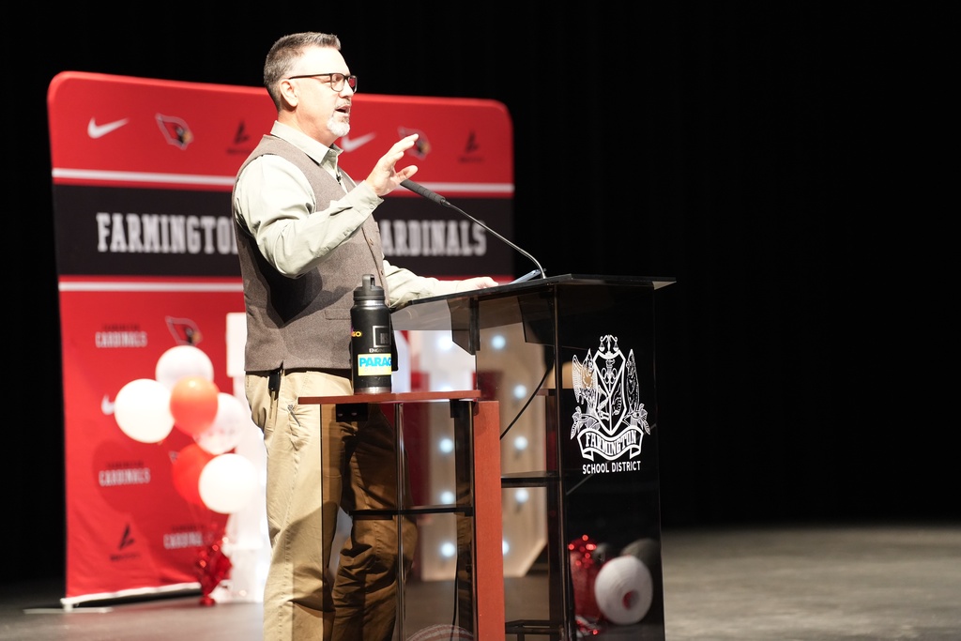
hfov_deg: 13.7
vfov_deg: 9.2
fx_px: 4004
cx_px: 480
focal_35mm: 150
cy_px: 320
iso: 3200
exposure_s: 1/160
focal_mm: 150
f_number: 3.5
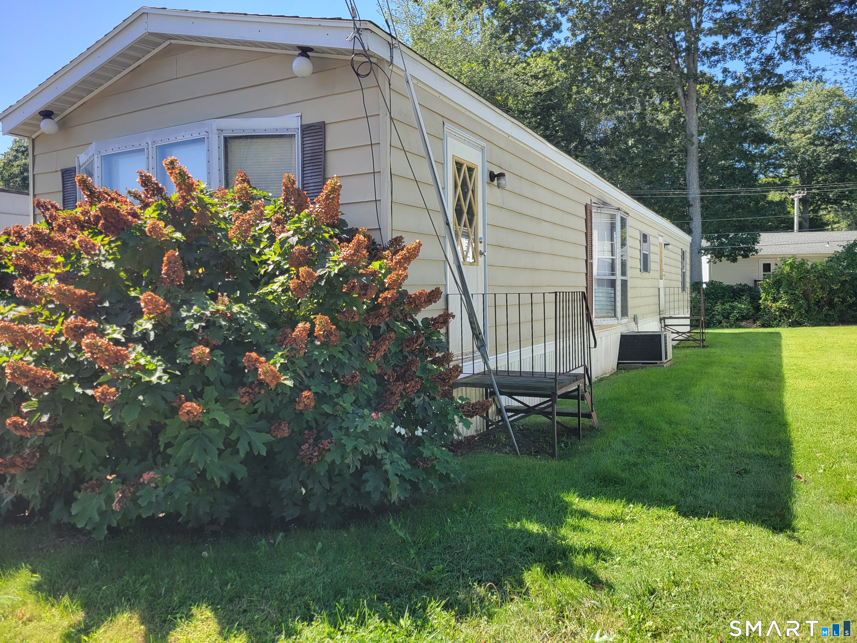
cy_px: 322
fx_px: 644
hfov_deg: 67.3
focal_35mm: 26
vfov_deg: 53.1
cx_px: 428
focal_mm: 5.4
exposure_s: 1/586
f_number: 1.8
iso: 40
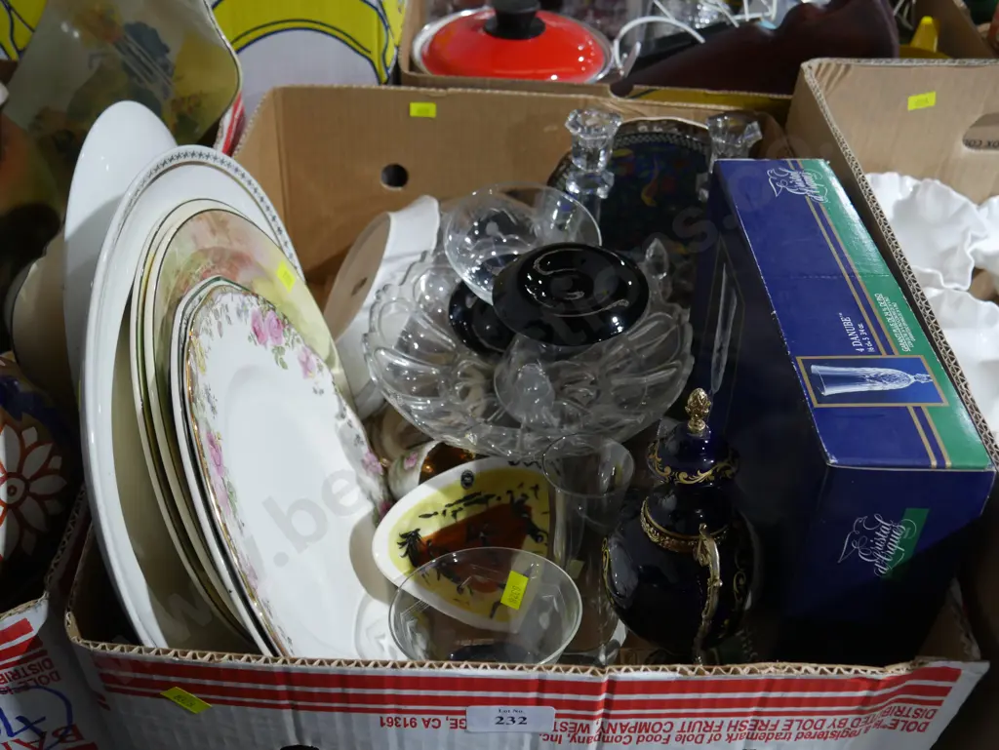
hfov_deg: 53.9
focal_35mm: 34
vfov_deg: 41.8
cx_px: 500
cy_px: 375
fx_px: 982
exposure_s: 1/60
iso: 640
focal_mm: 17
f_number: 4
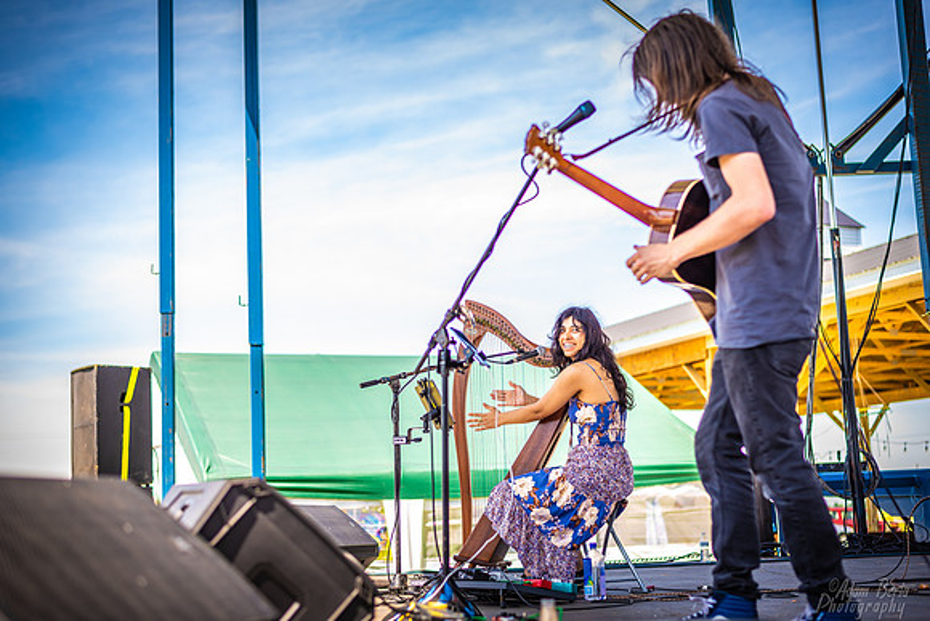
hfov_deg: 39.6
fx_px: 1292
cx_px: 465
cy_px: 310
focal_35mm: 50
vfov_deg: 27.0
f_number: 2.5
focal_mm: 50
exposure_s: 1/640
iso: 100
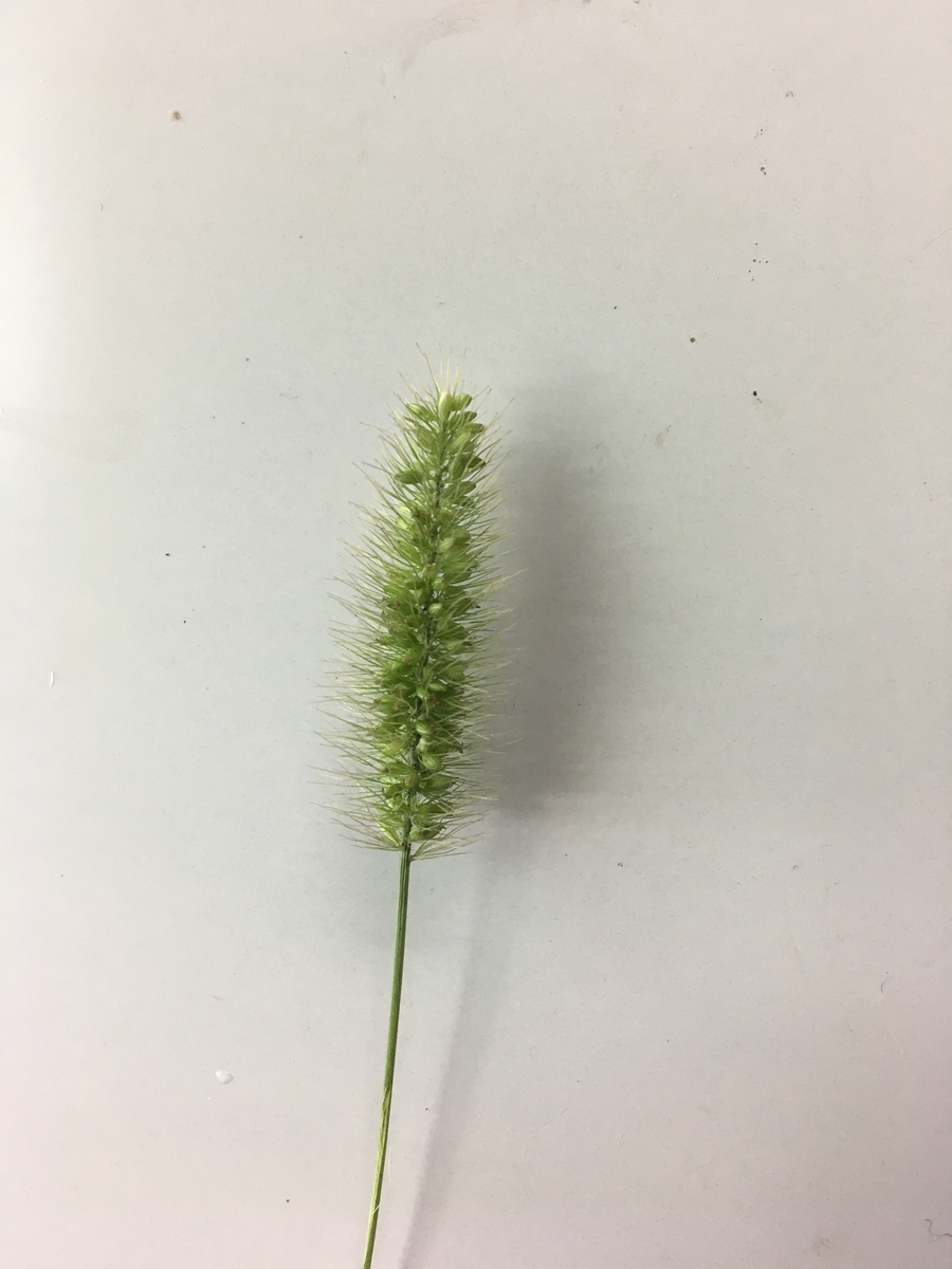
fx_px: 1063
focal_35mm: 29
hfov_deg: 48.2
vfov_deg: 61.7
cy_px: 634
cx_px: 476
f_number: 2.2
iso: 40
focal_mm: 4.15
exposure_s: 1/33
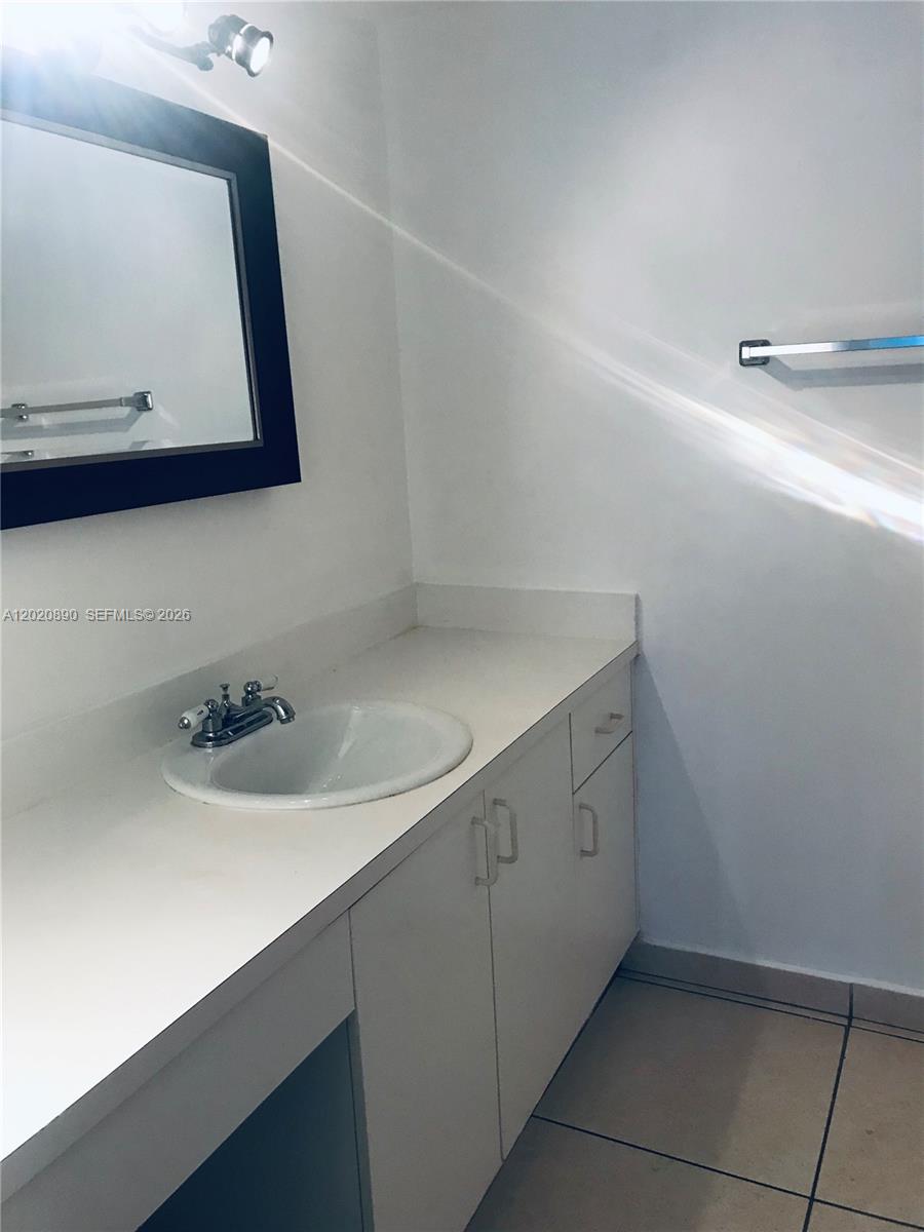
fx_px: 997
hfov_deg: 49.7
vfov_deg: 63.4
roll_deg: +2.8
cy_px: 616
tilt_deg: -11.3
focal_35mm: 28
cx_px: 462
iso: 40
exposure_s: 1/30
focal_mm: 3.99
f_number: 1.8
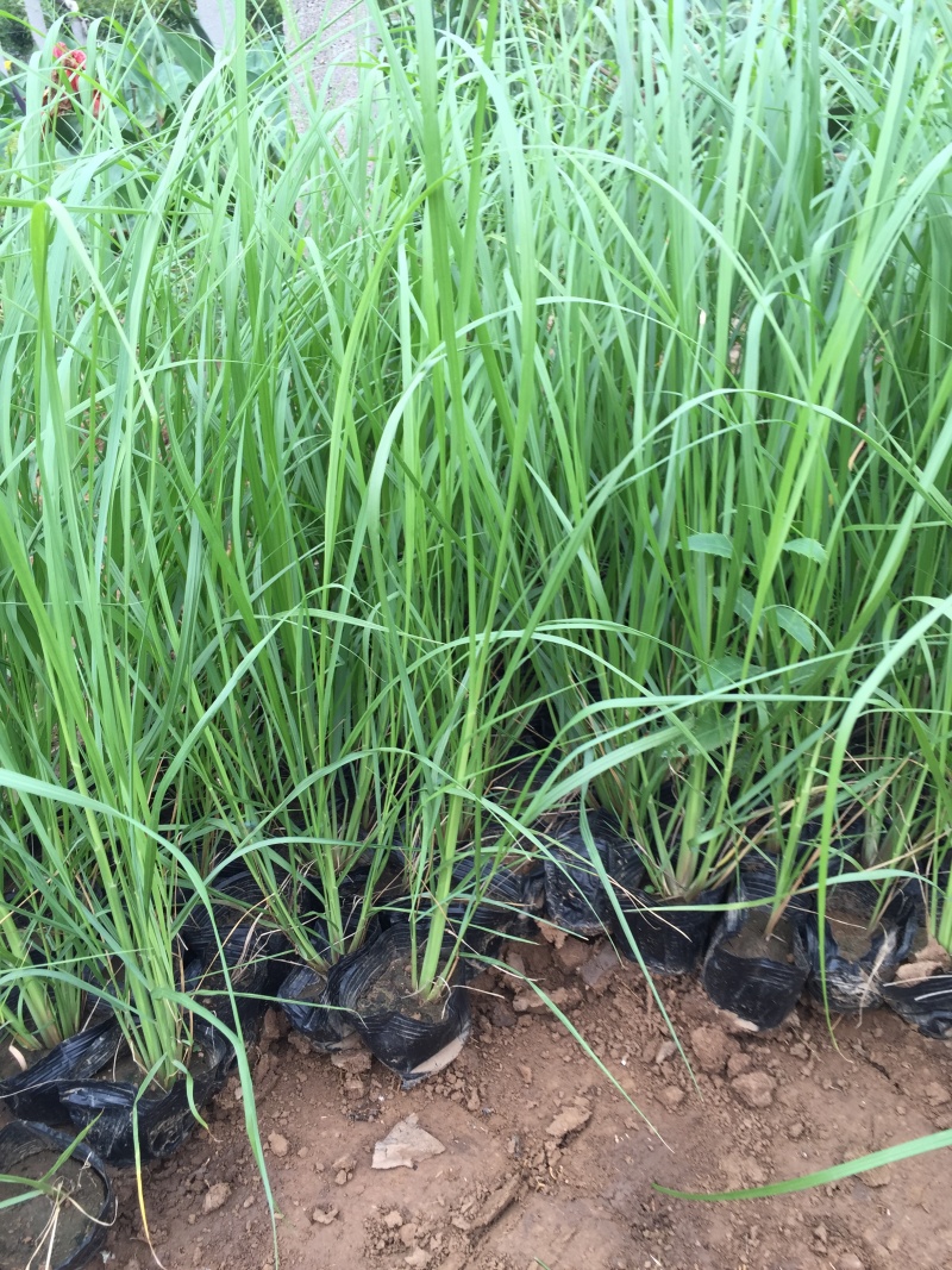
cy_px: 635
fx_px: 1064
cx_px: 476
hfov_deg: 48.2
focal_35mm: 29
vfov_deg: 61.7
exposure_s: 1/147
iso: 32
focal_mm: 4.15
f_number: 2.2
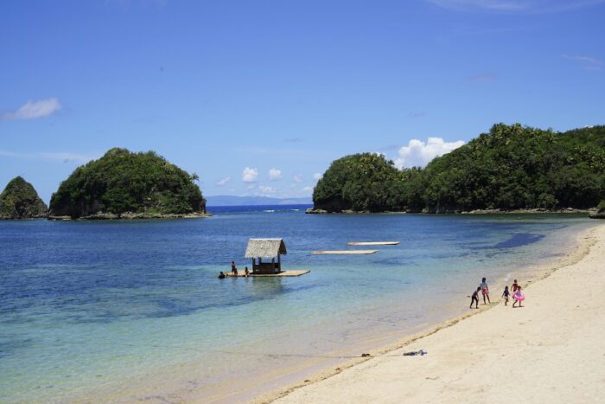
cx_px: 302
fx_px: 723
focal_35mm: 43
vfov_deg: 31.2
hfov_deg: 45.4
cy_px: 202
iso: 100
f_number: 14
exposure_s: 1/125
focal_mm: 43
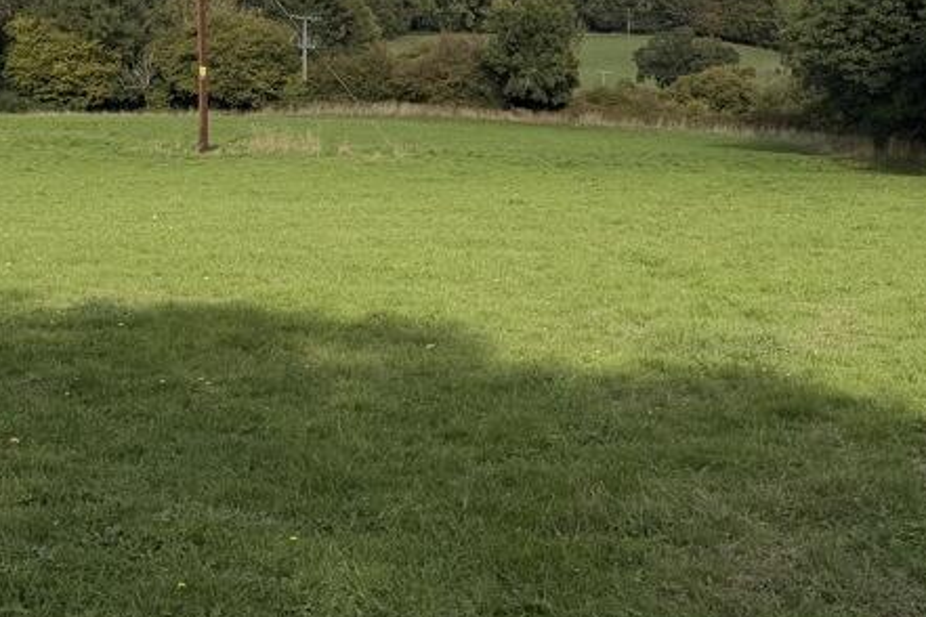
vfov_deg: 22.5
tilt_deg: -7.0
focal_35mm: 58
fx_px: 1492
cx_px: 588
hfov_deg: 34.3
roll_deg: -0.4
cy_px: 8
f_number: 1.78
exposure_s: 1/4673
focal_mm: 6.76
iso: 80
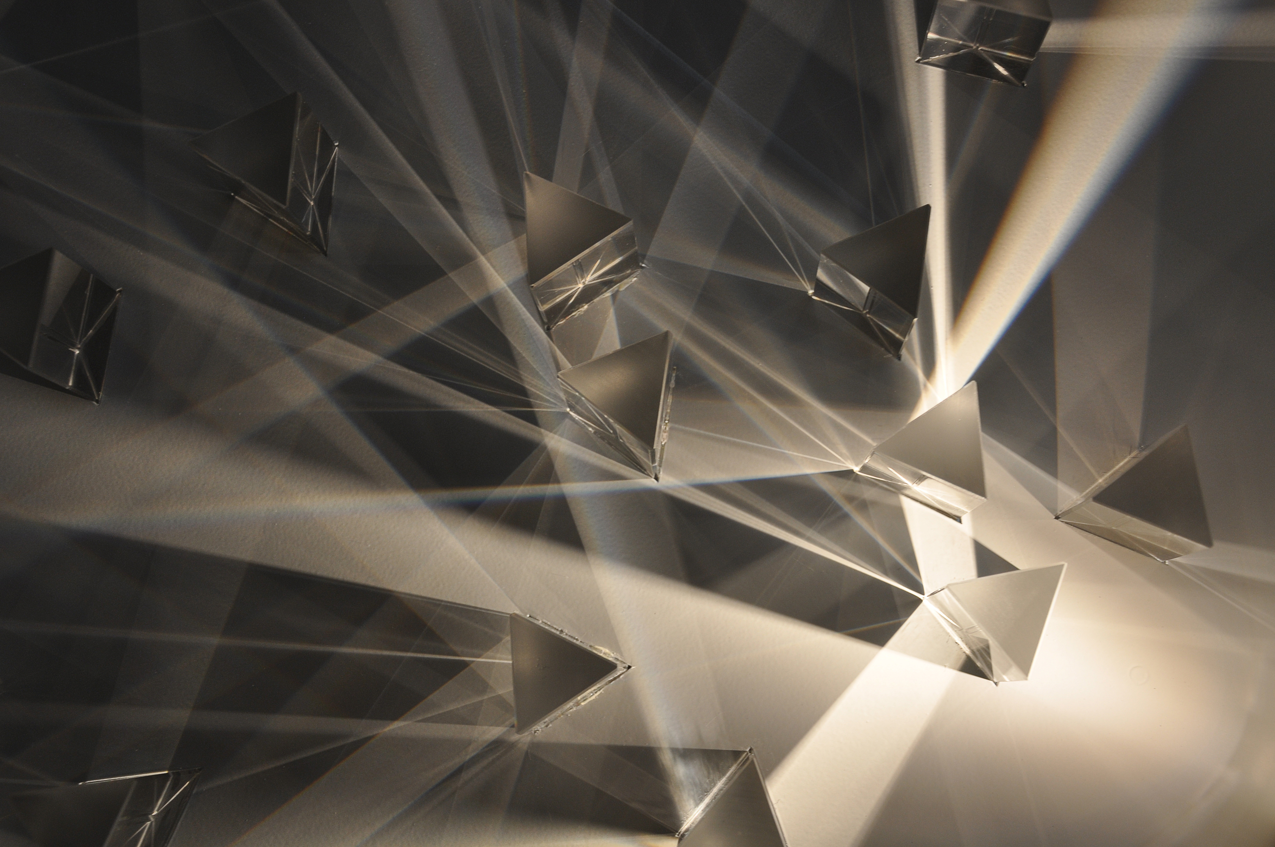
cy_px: 424
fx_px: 1857
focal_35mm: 52
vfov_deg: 25.7
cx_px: 638
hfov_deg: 37.9
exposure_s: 1/30
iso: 250
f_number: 5.6
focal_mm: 35
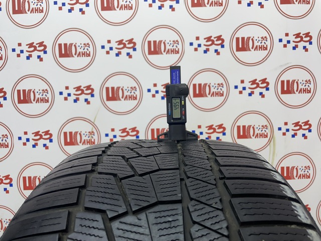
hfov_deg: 67.3
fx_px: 241
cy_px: 120
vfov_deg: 53.1
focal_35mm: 26
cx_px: 160
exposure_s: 1/100
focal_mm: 4.2
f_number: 1.6
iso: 40
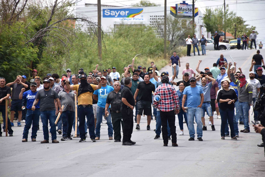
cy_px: 88
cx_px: 132
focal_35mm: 210
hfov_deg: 9.8
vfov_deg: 6.5
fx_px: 1546
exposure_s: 1/500
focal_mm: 140
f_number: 7.1
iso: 200
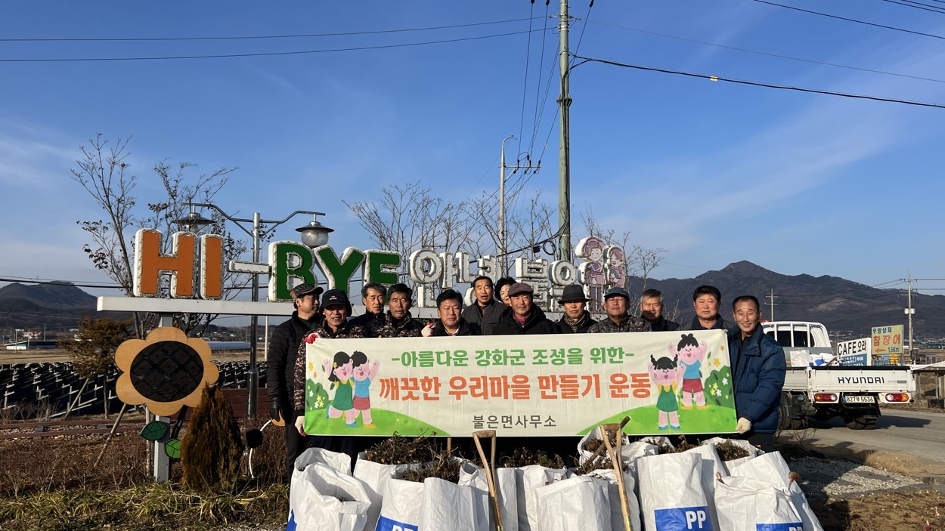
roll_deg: -0.8
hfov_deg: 66.1
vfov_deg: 40.2
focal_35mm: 29
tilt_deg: +4.5
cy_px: 282
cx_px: 473
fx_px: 727
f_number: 1.5
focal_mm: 5.7
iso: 50
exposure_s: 1/6579
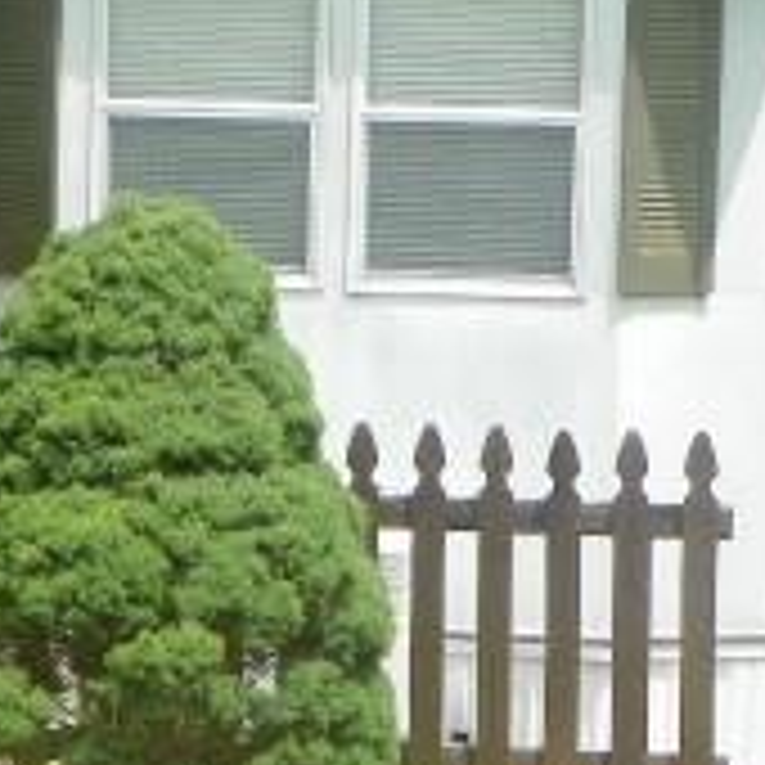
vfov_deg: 7.0
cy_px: 472
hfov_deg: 7.0
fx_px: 6251
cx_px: 72
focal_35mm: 250
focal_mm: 13.4
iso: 64
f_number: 5
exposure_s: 1/320
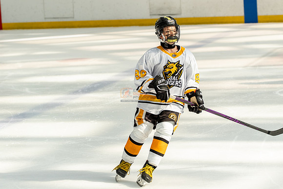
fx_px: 1179
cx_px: 142
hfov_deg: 13.7
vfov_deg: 9.2
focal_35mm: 150
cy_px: 94
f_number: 3.5
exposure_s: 1/1600
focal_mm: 100
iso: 800
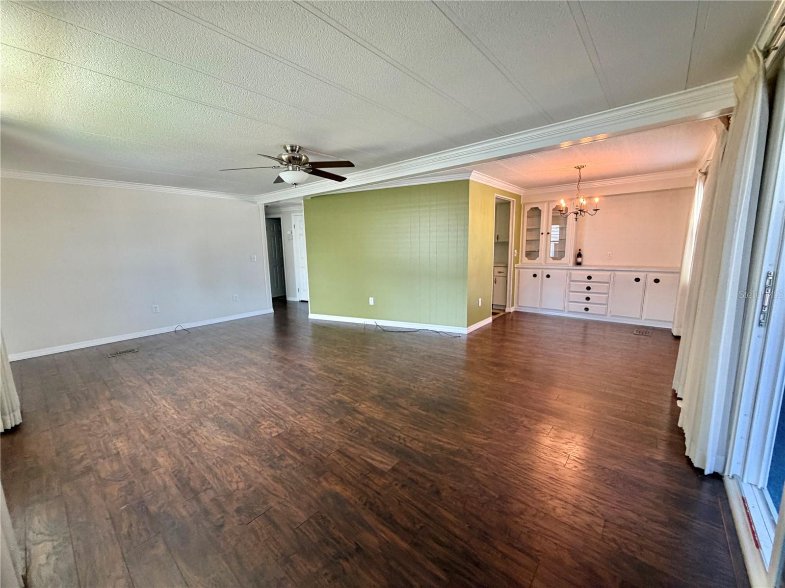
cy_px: 294
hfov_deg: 102.1
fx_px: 317
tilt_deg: -7.0
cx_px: 392
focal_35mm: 14
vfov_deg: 85.7
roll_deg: +1.6
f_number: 2.2
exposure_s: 1/60
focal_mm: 2.22
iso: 250
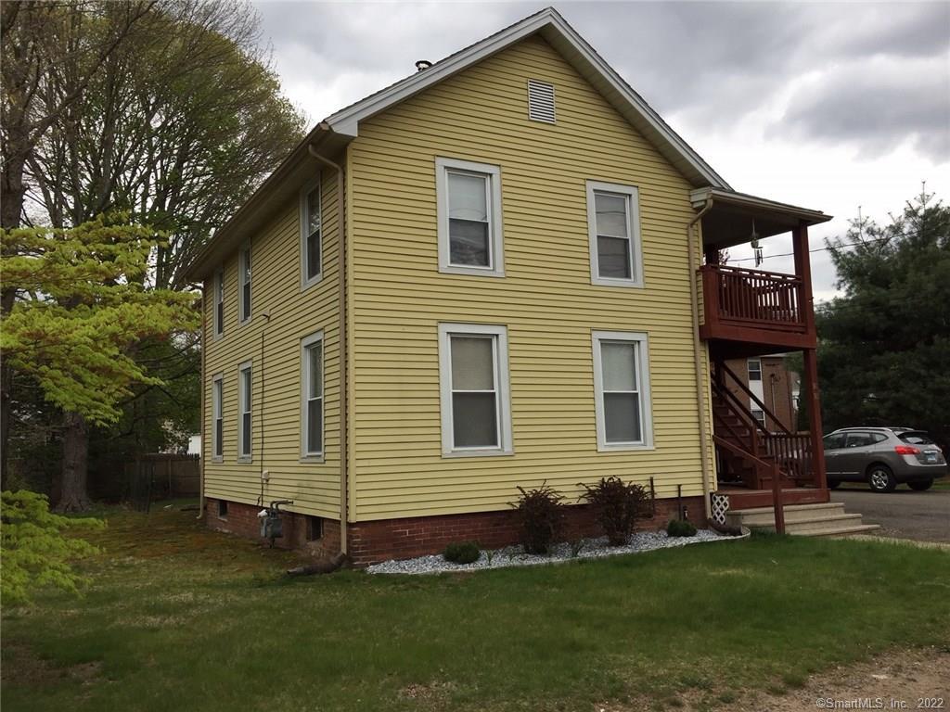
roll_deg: +2.7
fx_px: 796
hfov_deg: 61.7
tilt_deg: +4.8
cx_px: 475
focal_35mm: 29
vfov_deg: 48.2
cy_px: 356
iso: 32
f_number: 2.2
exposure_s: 1/608
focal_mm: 4.15
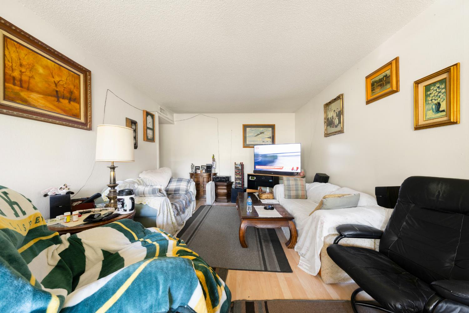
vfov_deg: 90.0
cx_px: 234
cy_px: 156
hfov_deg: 112.6
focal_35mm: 12
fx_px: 156
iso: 400
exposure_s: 2.5
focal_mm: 12
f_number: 7.1
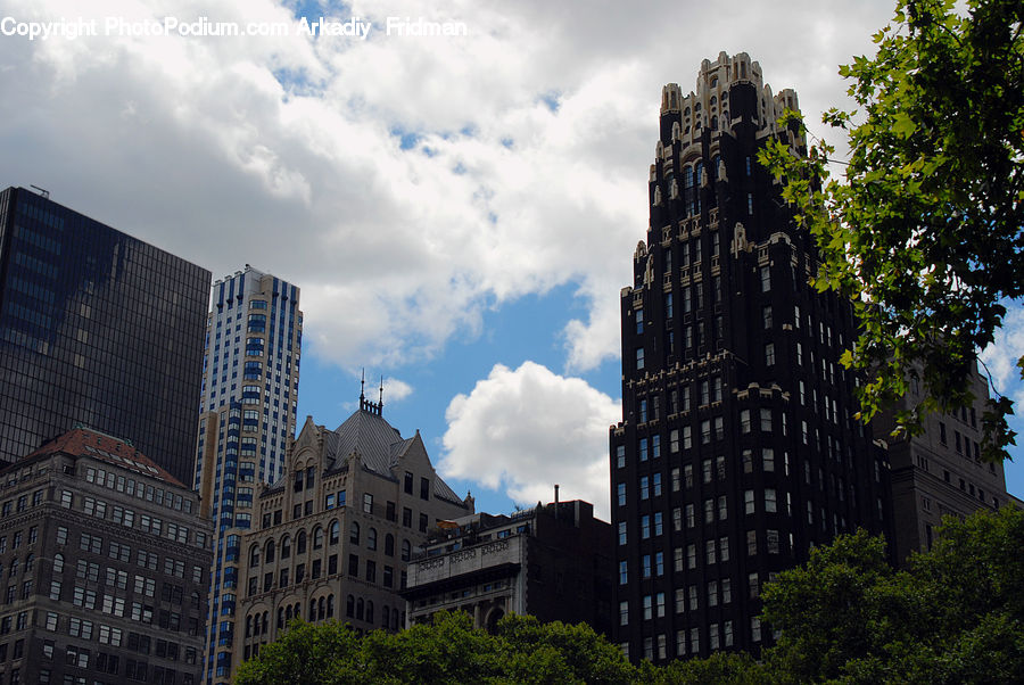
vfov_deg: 22.7
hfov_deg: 33.4
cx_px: 512
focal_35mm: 60
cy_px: 342
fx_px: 1708
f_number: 8
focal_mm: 40
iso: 160
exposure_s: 1/640
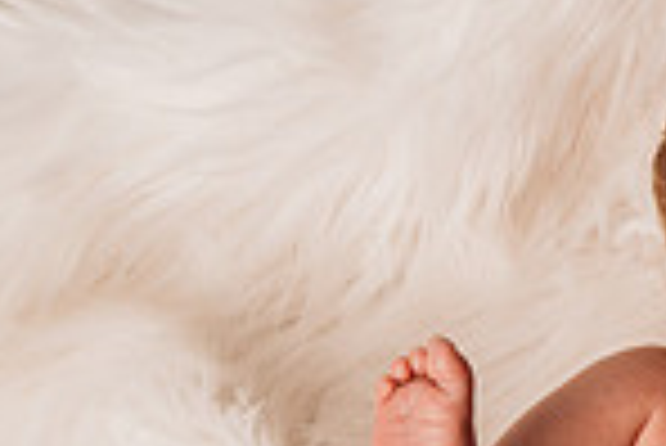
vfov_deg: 7.6
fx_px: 3333
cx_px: 1148
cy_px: 502
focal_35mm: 180
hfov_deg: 10.8
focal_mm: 46
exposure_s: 1/160
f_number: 4
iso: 160
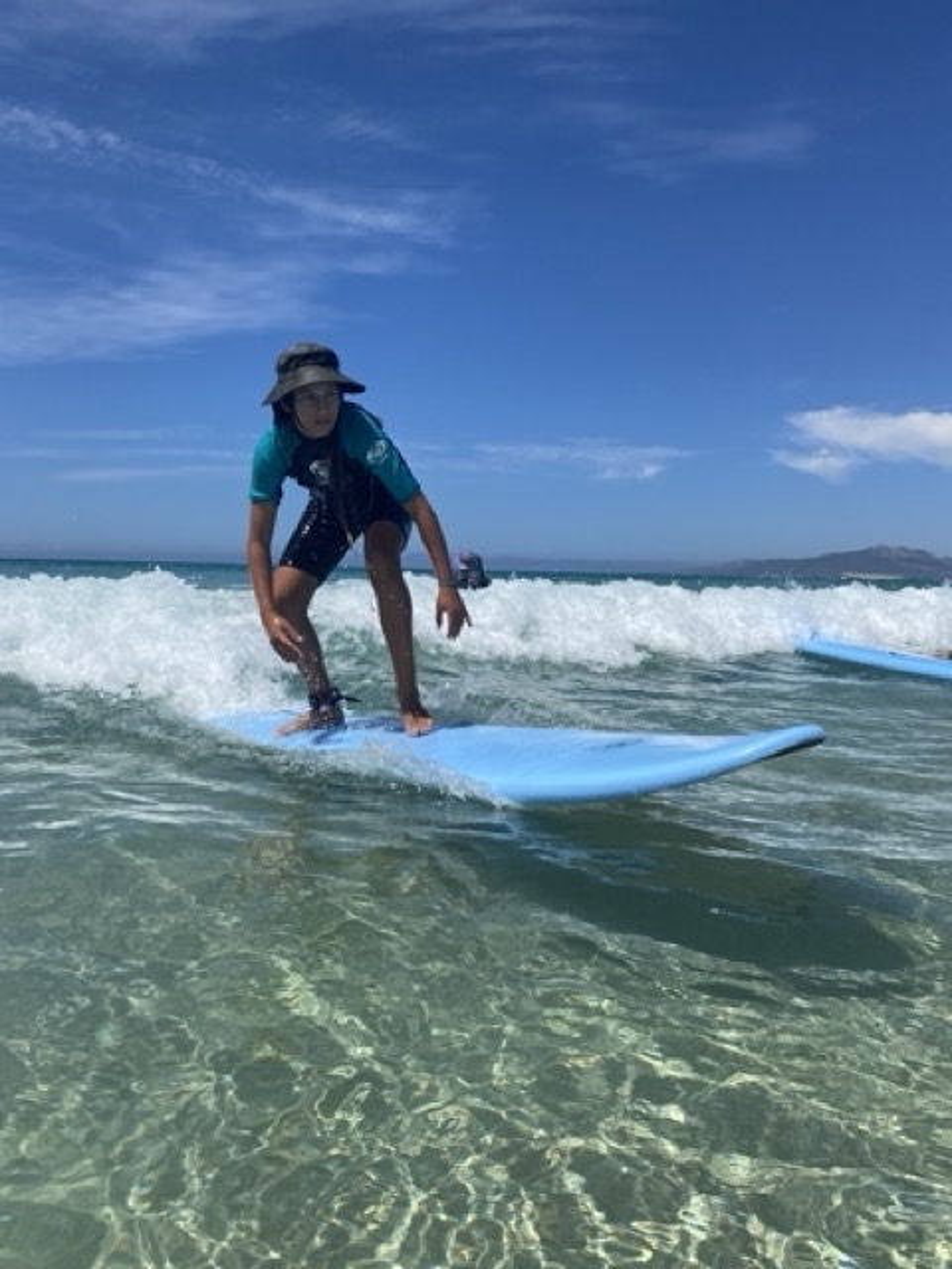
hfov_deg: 53.1
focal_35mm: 26
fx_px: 953
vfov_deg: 67.3
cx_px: 476
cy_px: 634
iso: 32
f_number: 1.8
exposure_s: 1/5747
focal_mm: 4.25
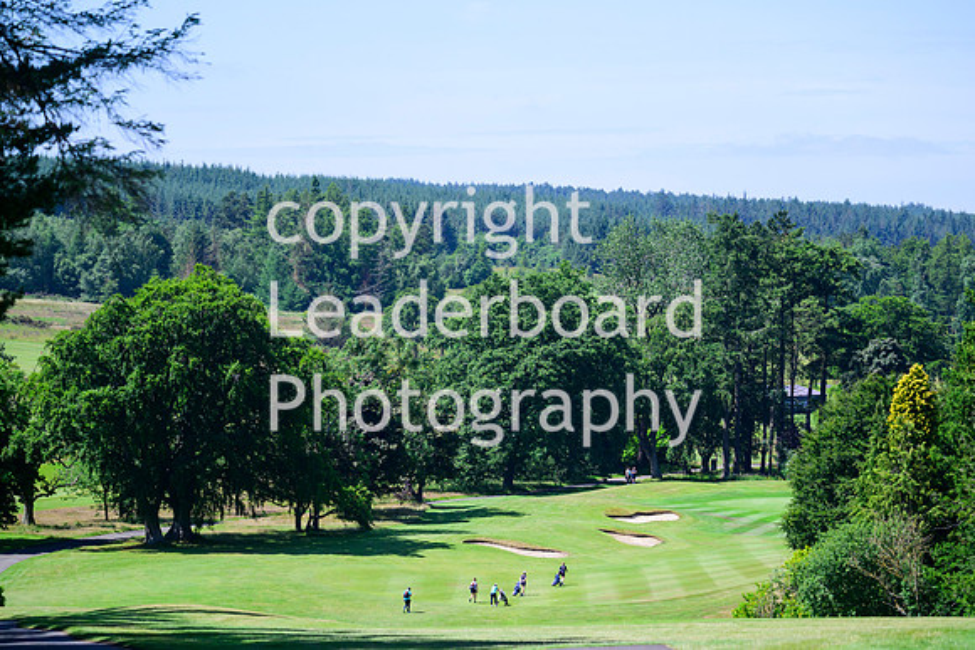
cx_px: 488
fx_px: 4605
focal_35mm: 170
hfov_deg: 12.1
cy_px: 325
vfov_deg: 8.1
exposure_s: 1/5000
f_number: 4.8
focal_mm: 170
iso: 800
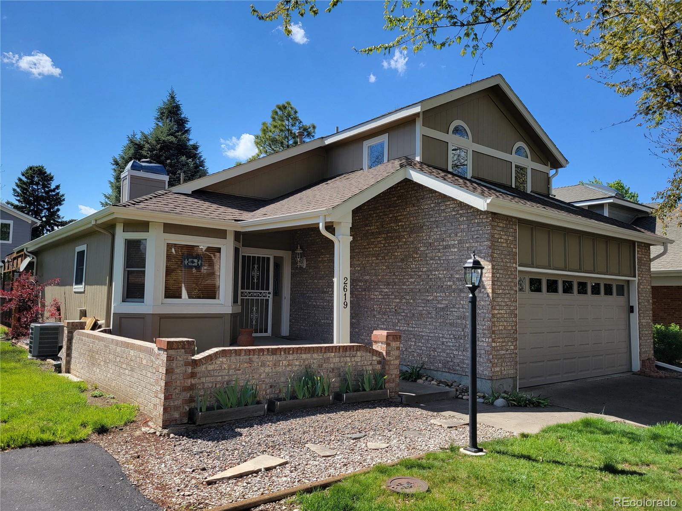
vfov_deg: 53.1
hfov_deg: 67.3
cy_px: 256
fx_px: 512
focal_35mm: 26
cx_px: 341
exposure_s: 1/1476
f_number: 1.8
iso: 40
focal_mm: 5.4
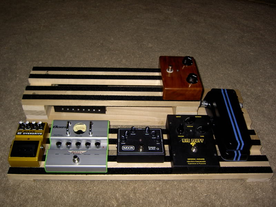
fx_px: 271
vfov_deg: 41.8
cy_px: 104
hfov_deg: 54.0
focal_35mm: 34
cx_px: 138
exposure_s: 1/60
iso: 50
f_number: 2.8
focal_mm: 5.6
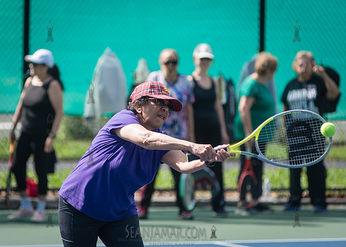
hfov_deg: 8.6
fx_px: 2291
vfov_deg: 6.2
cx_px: 140
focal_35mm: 233
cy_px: 109
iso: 200
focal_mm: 200
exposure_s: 1/1000
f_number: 4
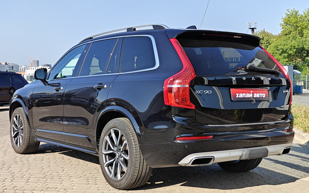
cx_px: 154
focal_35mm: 50
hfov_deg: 40.3
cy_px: 102
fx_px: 421
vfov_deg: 25.8
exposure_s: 1/820
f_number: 2
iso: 50
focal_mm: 7.08
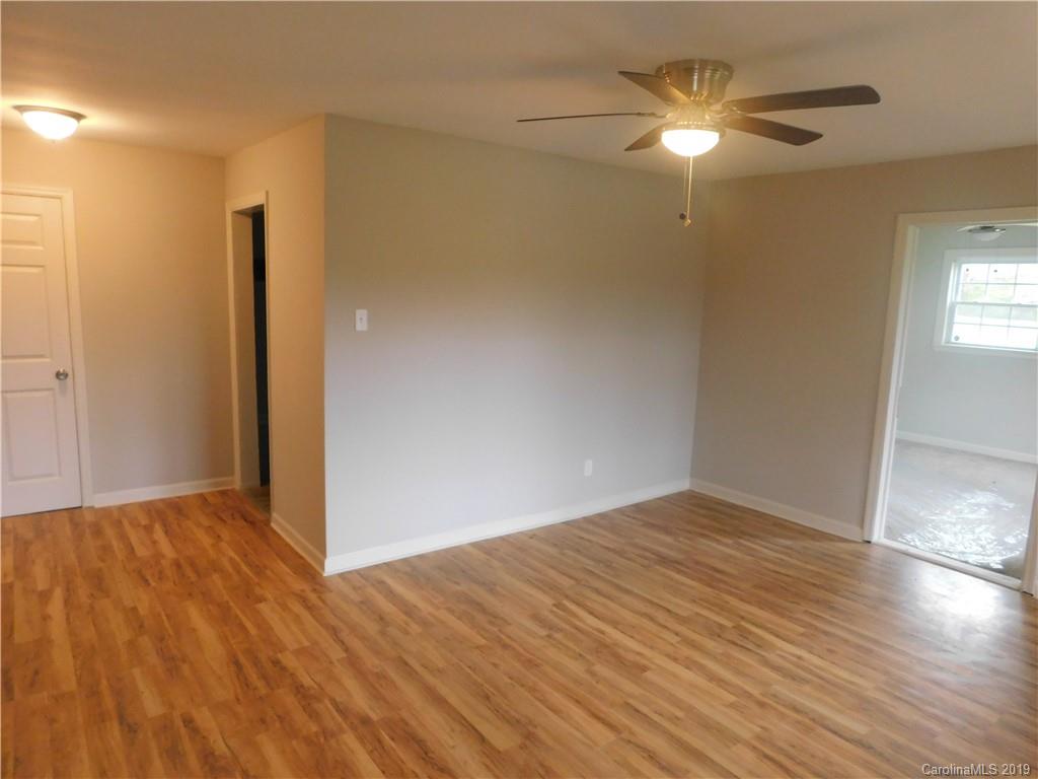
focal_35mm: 23
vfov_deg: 58.9
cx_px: 519
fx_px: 690
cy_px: 390
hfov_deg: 73.9
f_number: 3
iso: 360
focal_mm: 4
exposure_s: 1/30
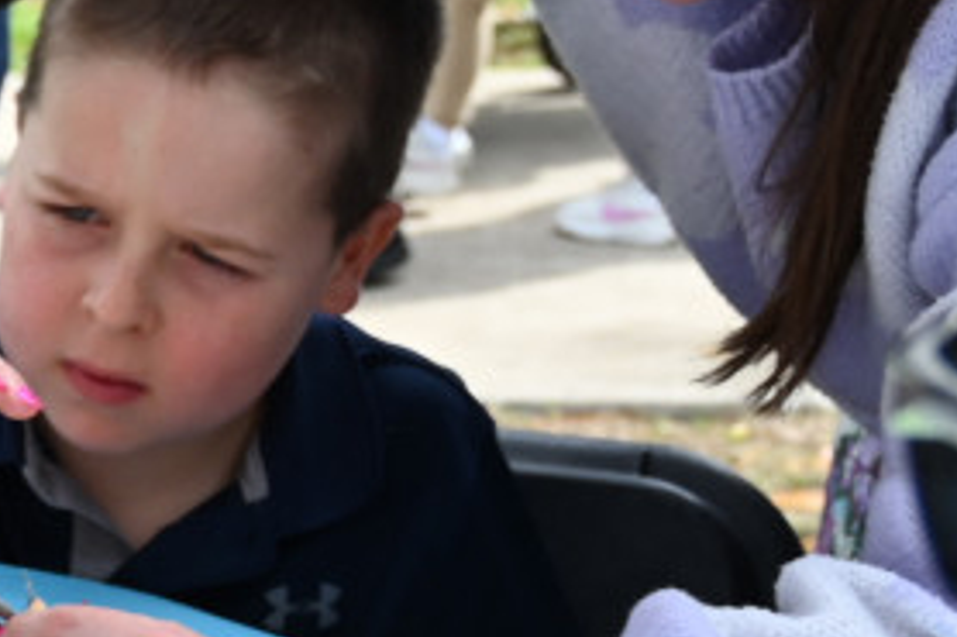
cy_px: 974
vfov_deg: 7.9
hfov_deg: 10.9
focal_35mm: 171
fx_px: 4543
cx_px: -1019
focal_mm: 33
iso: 180
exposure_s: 1/250
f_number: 5.6
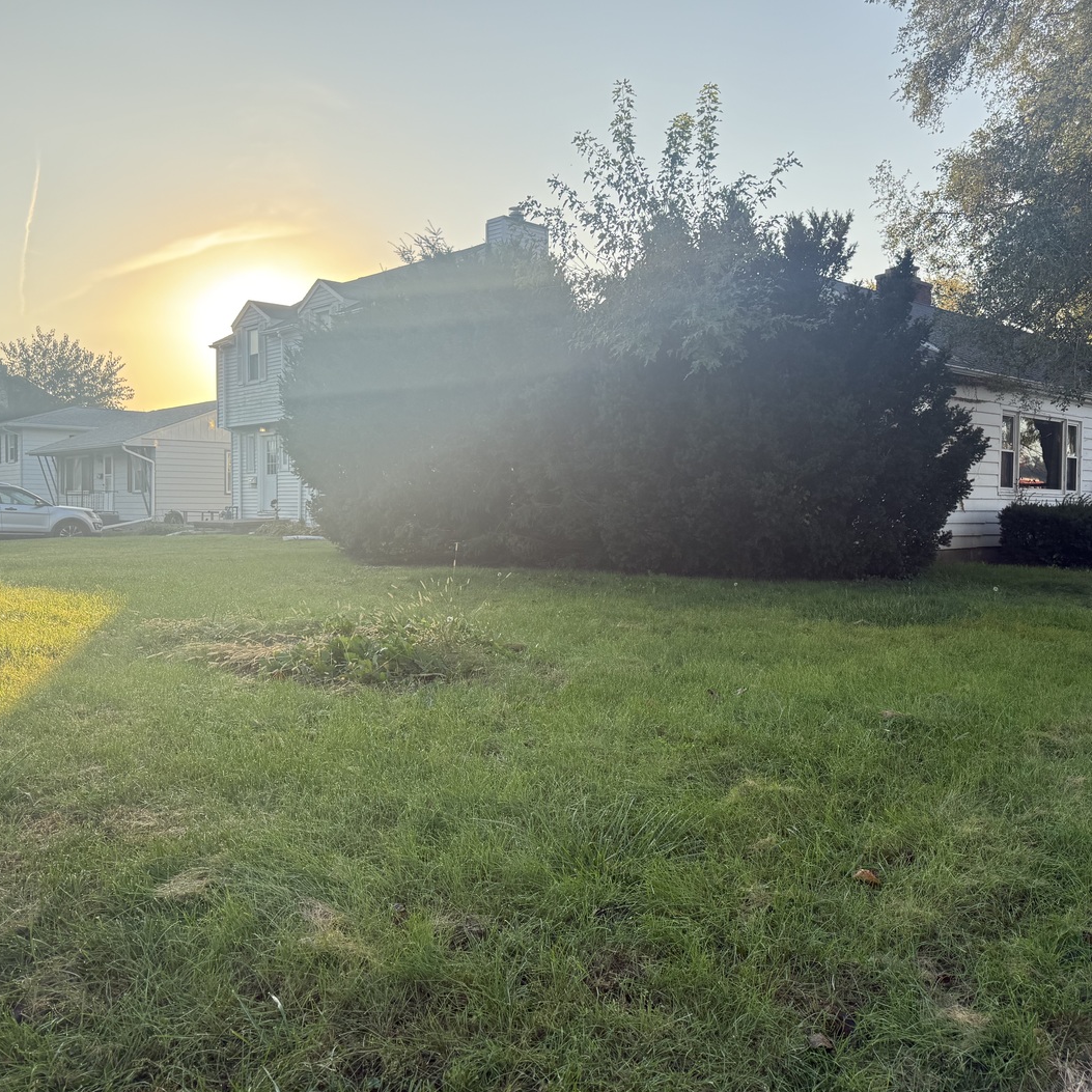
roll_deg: -2.2
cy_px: 543
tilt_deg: +0.5
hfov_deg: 55.2
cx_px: 654
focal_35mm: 29
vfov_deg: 55.6
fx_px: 1035
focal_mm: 6.76
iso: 100
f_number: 1.78
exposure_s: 1/1292
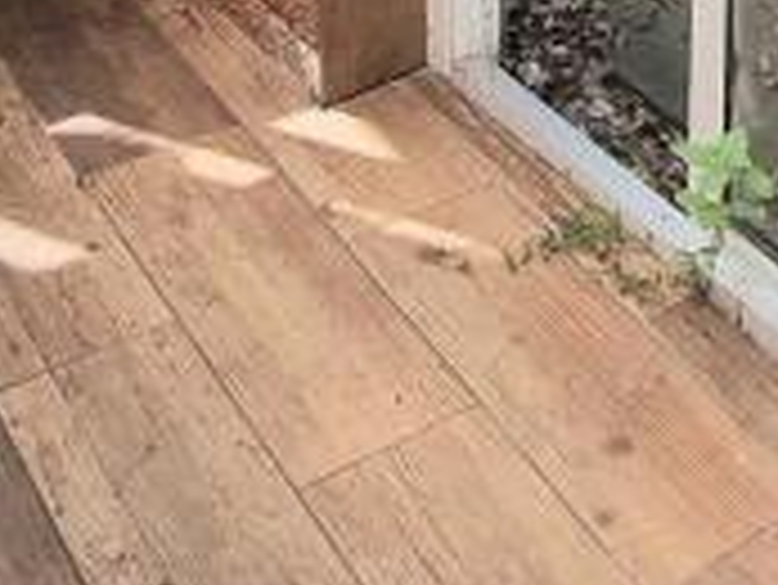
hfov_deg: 24.8
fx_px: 1732
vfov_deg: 13.0
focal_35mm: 77
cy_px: -922
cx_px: 643
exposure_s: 1/714
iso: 50
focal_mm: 2.2
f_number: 2.2
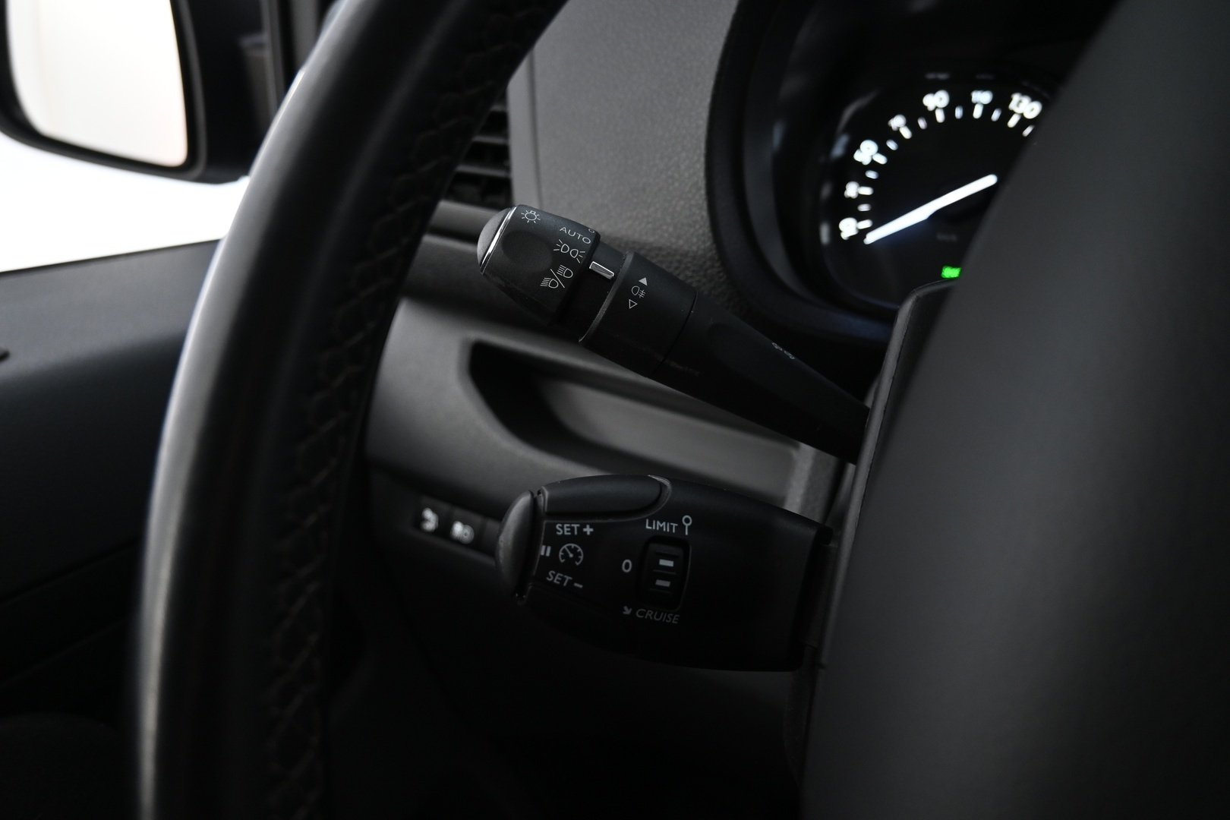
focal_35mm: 24
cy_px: 410
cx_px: 615
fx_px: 820
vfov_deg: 53.1
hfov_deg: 73.7
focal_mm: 16
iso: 900
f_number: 3.5
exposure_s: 1/25
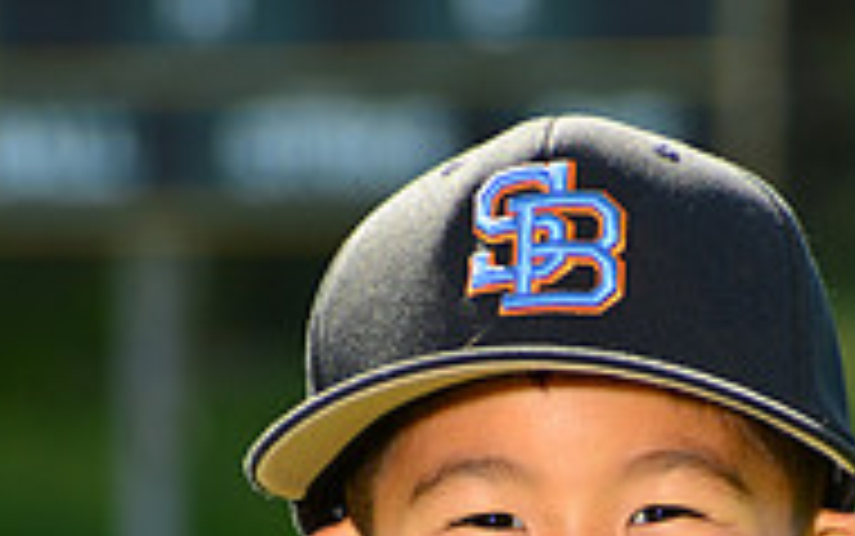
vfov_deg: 2.5
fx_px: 12357
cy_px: 1194
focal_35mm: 530
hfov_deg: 4.0
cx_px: 565
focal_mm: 170
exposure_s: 1/250
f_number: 8
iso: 200
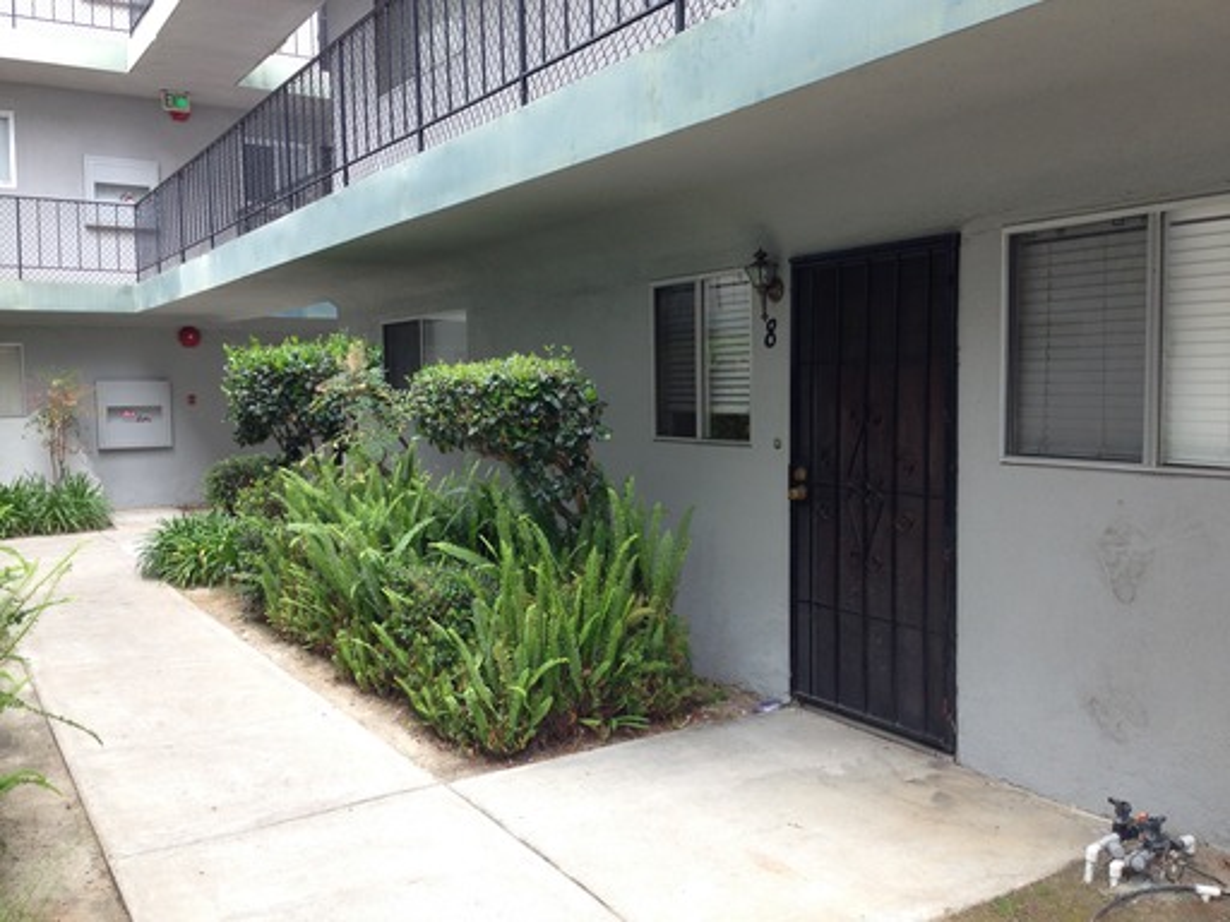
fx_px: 1173
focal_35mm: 33
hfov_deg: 55.4
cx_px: 615
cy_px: 461
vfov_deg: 42.9
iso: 50
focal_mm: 4.12
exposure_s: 1/60
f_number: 2.4
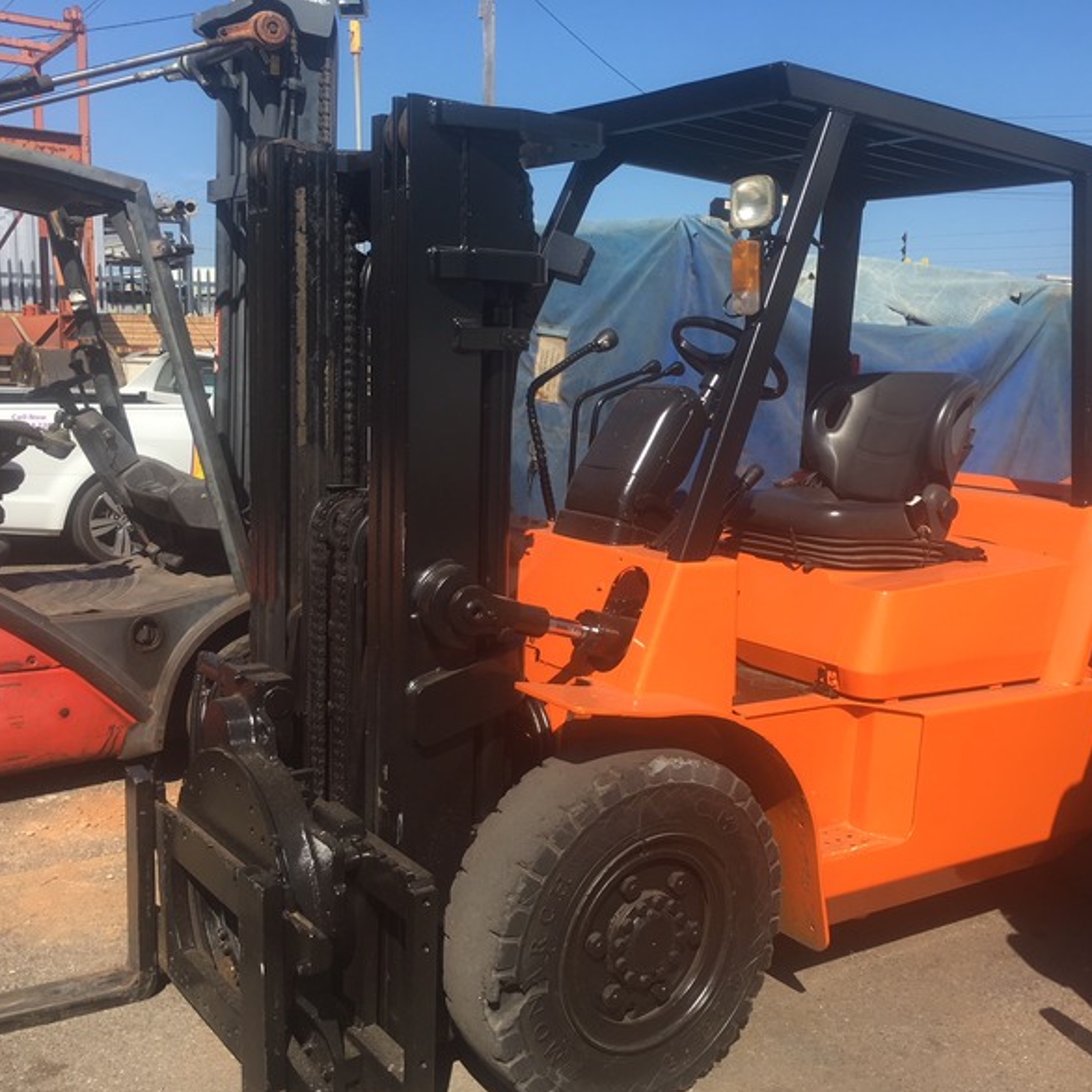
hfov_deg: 47.1
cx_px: 604
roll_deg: -1.0
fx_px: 1249
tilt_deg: -8.5
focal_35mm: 35
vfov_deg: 47.2
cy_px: 553
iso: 25
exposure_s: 1/1115
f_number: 2.2
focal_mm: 4.15
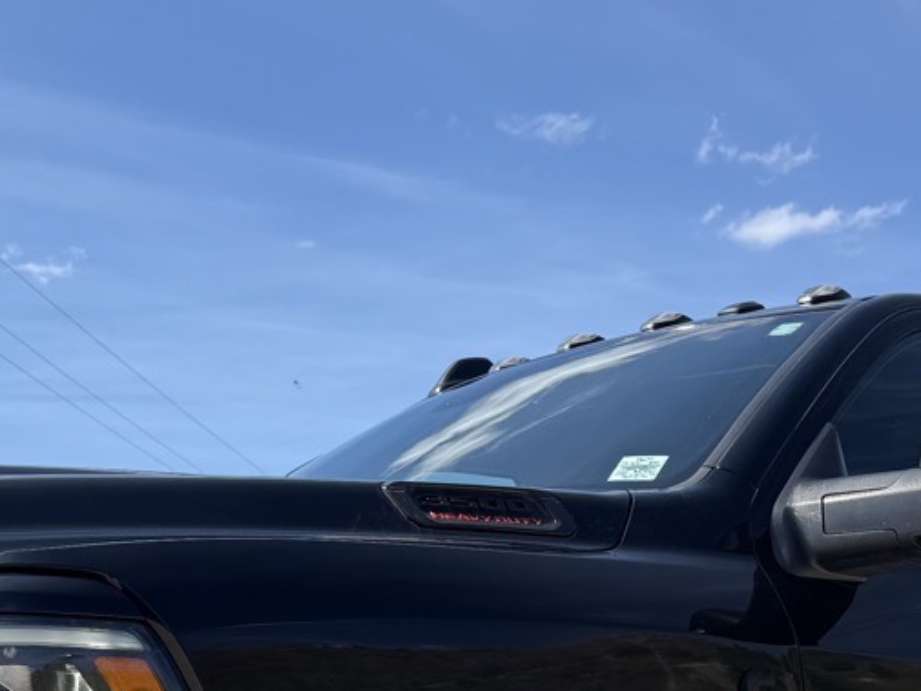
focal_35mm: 76
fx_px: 2023
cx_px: 540
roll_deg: +0.6
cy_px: 820
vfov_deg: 18.4
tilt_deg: -0.3
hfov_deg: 25.6
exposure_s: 1/2703
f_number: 1.78
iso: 80
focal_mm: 6.76
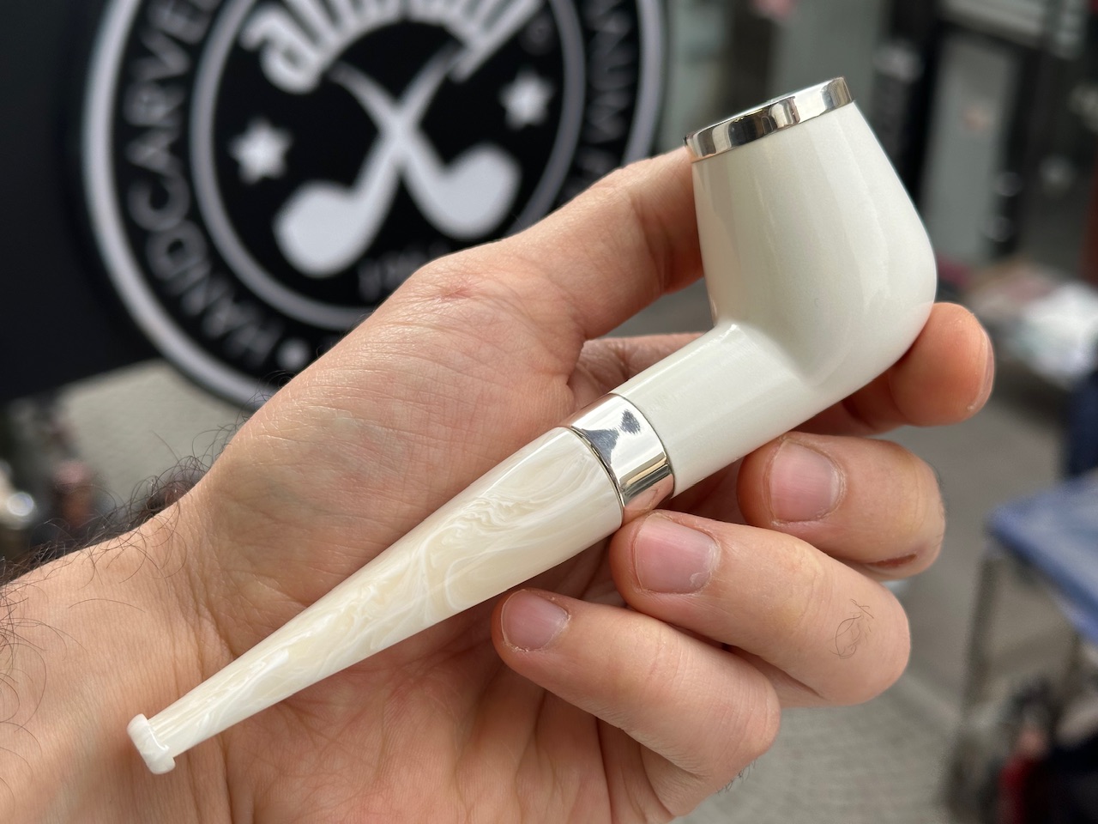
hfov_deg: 39.7
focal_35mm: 48
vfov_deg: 30.3
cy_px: 412
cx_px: 549
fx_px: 1523
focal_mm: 6.86
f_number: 1.78
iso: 64
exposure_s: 1/944
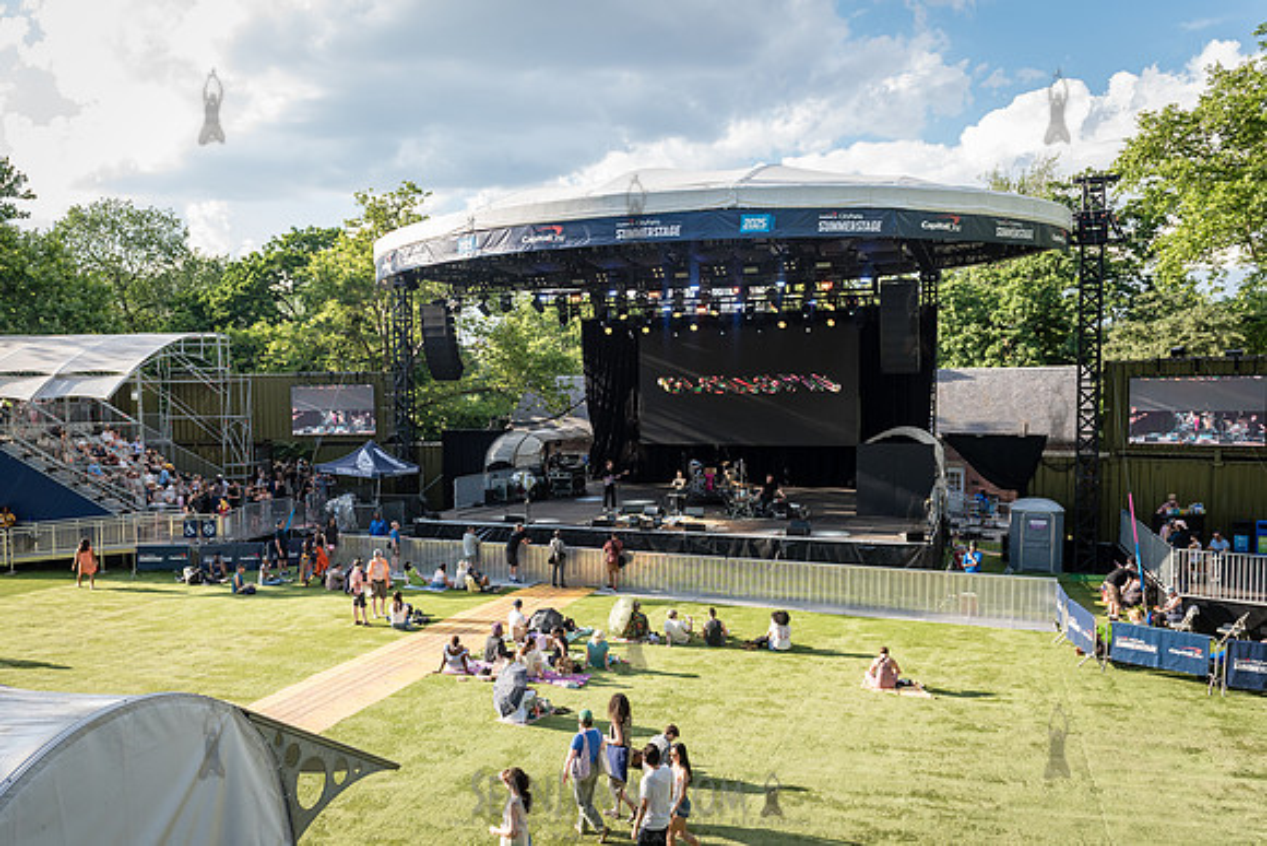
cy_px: 452
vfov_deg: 46.6
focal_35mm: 28
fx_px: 980
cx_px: 572
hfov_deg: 65.6
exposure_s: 1/800
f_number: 4
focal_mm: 24
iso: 400
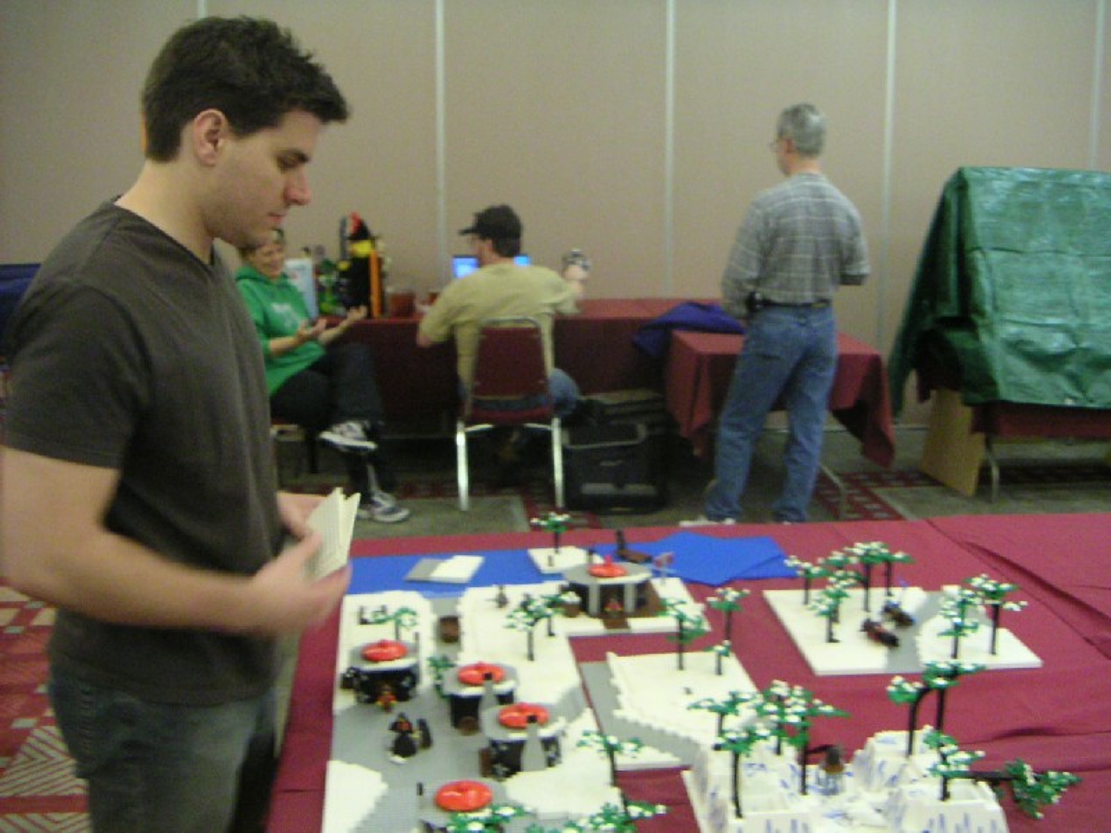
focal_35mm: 40
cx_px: 556
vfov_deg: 36.0
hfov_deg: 46.8
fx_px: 1284
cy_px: 416
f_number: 2.9
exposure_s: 1/15
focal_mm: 5.3
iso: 400
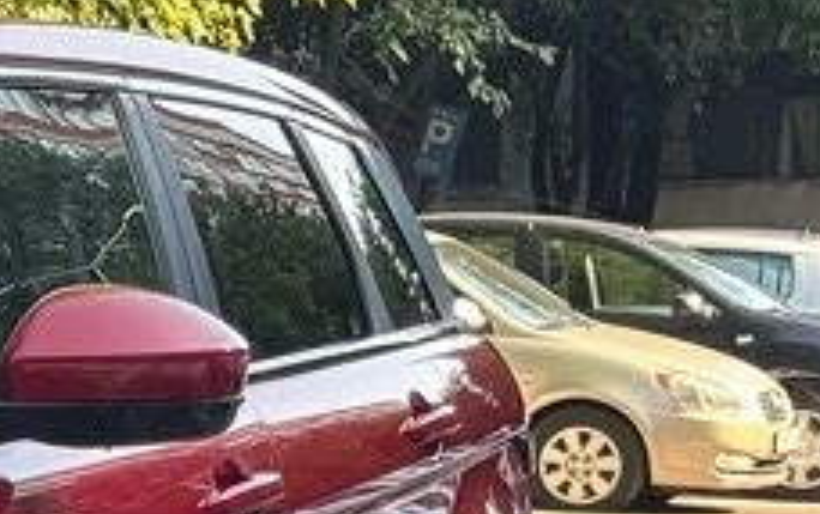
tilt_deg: -4.4
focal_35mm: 223
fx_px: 4988
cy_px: 647
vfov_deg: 5.9
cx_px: -795
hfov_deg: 8.9
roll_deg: -0.1
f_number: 1.78
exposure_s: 1/269
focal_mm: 6.76
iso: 64
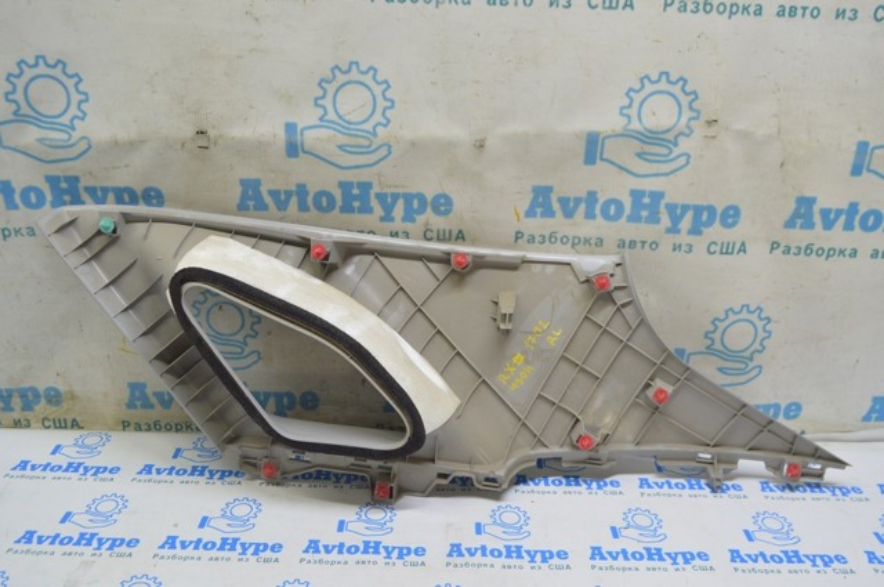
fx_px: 773
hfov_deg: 59.6
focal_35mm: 32
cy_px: 294
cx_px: 442
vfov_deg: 41.6
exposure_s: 1/20
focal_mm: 21
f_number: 5.6
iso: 400
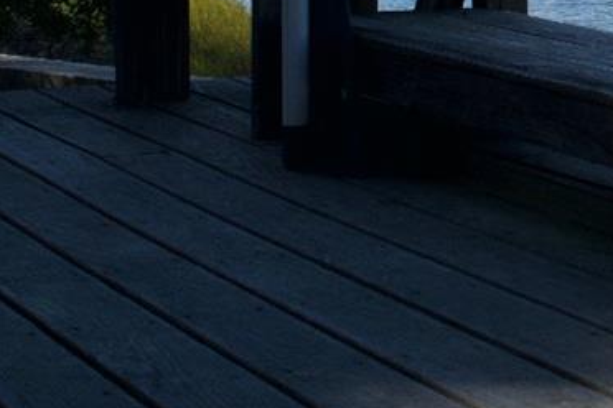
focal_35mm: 151
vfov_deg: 8.7
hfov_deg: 12.5
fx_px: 2571
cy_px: -309
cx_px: 1076
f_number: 11
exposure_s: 1/500
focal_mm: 25
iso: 320
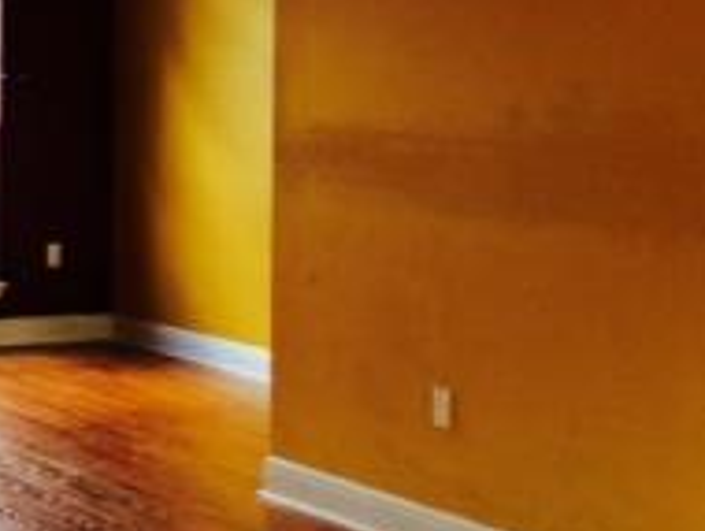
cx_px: -100
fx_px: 2060
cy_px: 74
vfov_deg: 14.6
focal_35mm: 101
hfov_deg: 18.6
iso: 50
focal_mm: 4.12
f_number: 2.2
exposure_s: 1/60
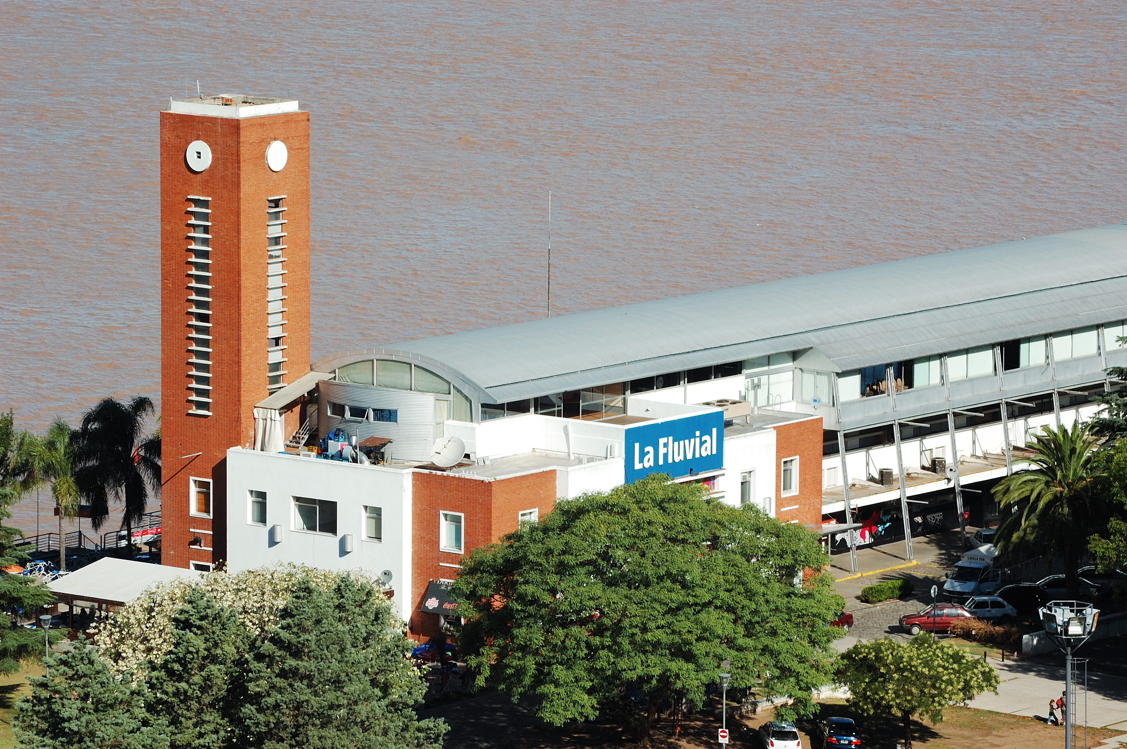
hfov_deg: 10.2
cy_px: 374
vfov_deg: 6.8
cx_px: 564
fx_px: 6334
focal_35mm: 202
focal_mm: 135
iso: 200
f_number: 16
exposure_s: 1/160
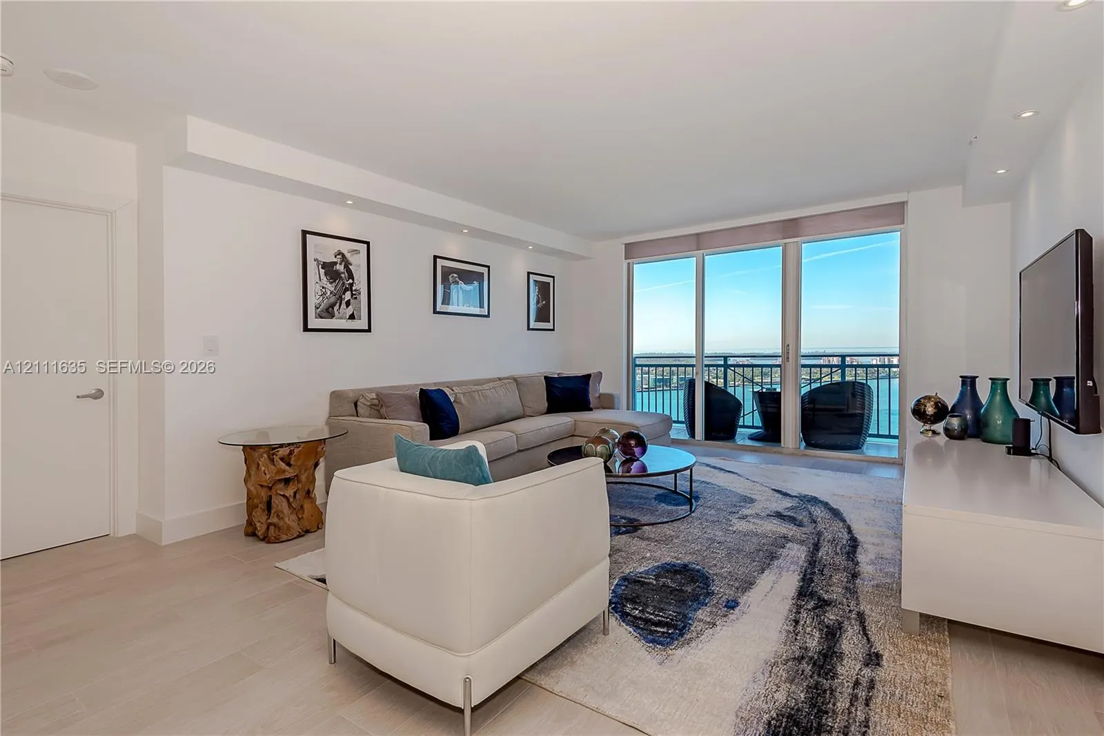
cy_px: 368
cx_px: 552
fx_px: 491
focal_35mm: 16
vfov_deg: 73.7
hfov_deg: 96.7
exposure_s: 1/250
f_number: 8
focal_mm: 16
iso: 200
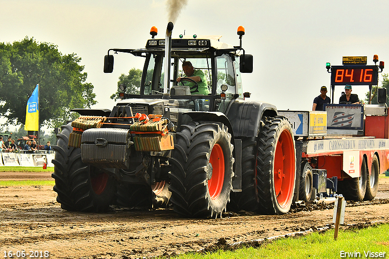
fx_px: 1394
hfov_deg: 15.9
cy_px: 130
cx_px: 194
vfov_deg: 10.6
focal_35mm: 129
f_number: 9
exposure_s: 1/1000
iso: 500
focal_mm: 86
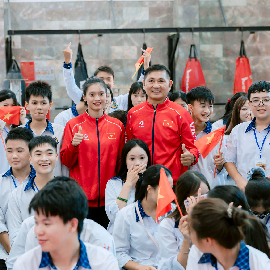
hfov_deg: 16.6
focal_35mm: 105
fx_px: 927
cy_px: 135
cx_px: 119
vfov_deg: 16.6
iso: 2000
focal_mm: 69
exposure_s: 1/320
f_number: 4
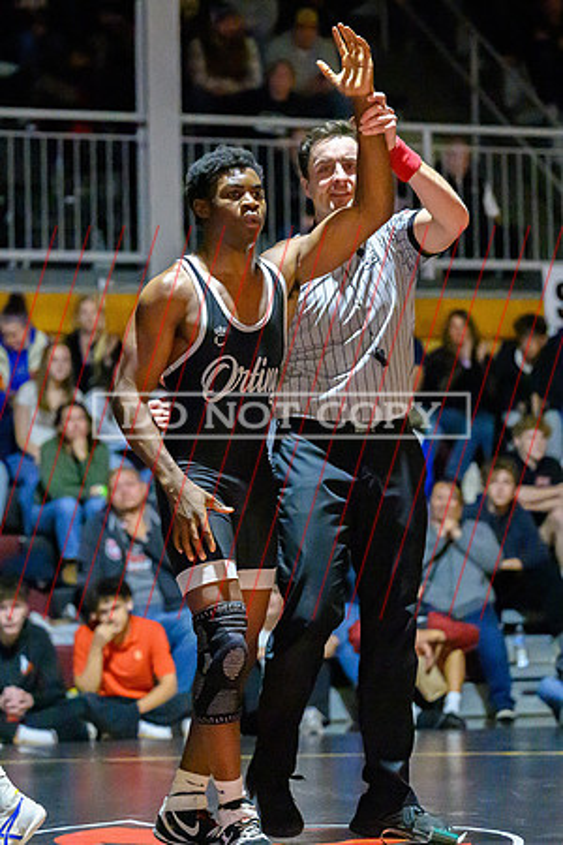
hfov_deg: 10.0
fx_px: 3232
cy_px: 418
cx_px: 230
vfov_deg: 14.9
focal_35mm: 138
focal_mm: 89
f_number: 2.8
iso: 25600
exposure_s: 1/500
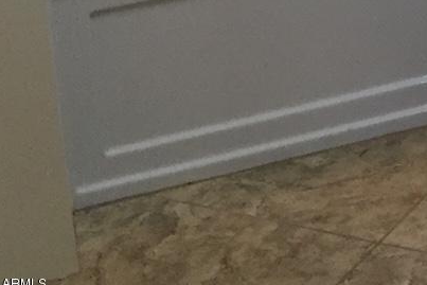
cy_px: -321
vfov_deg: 10.2
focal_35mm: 122
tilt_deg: -13.6
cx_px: 828
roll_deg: -0.1
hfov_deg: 14.3
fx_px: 1447
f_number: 2.2
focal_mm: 4.15
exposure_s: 1/30
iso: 125
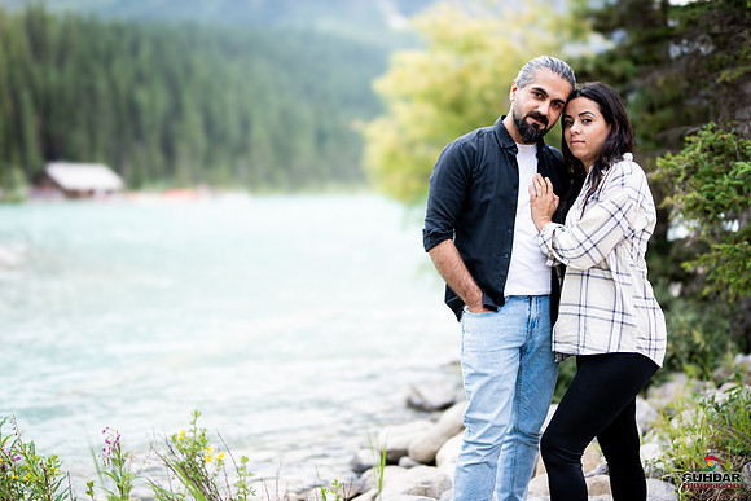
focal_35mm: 35
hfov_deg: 54.4
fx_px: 730
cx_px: 376
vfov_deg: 37.9
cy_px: 250
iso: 200
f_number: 1.2
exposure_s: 1/4000
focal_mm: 35
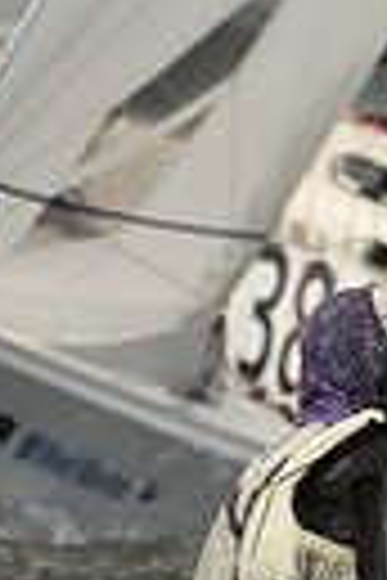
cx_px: 1282
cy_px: 645
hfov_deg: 0.9
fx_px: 23976
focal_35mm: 1487
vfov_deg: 1.4
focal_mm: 330
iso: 320
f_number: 8
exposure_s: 1/1250
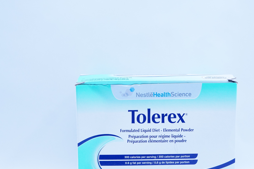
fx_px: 409
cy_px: 134
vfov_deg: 23.0
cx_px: 154
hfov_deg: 34.4
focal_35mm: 58
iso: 800
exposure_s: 1/200
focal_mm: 22
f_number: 4.5
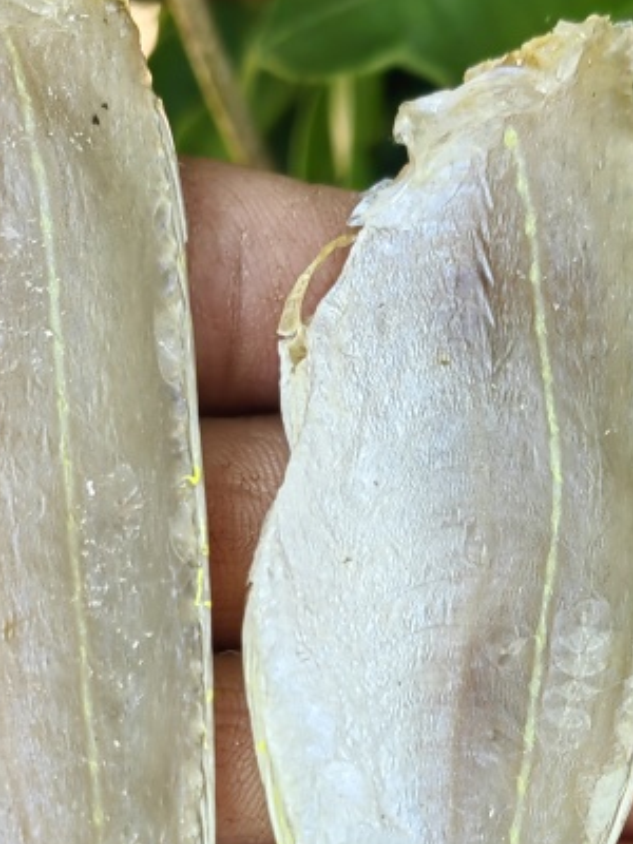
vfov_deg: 25.8
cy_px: 816
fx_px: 1755
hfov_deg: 20.4
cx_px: 308
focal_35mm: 72
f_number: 1.8
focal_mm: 5.54
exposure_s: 1/100
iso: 64
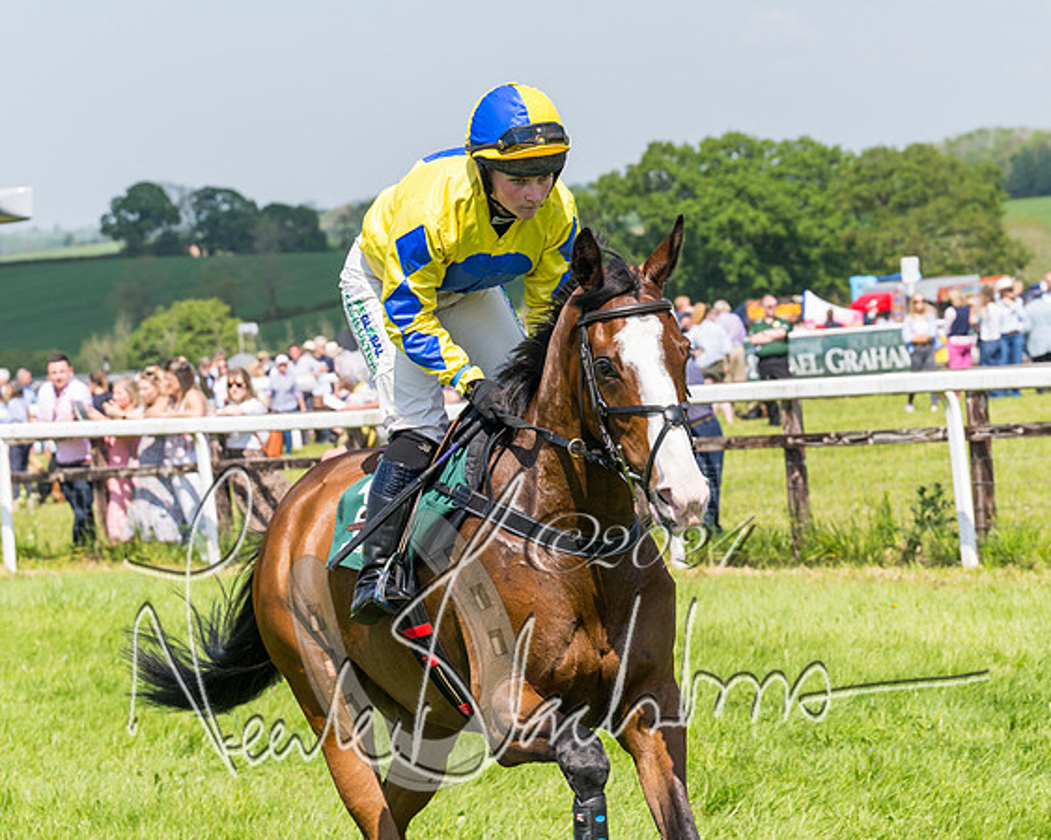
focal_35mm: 137
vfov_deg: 11.3
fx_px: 4260
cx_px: 583
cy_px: 371
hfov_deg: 14.1
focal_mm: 73
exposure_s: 1/1000
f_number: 5
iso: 200
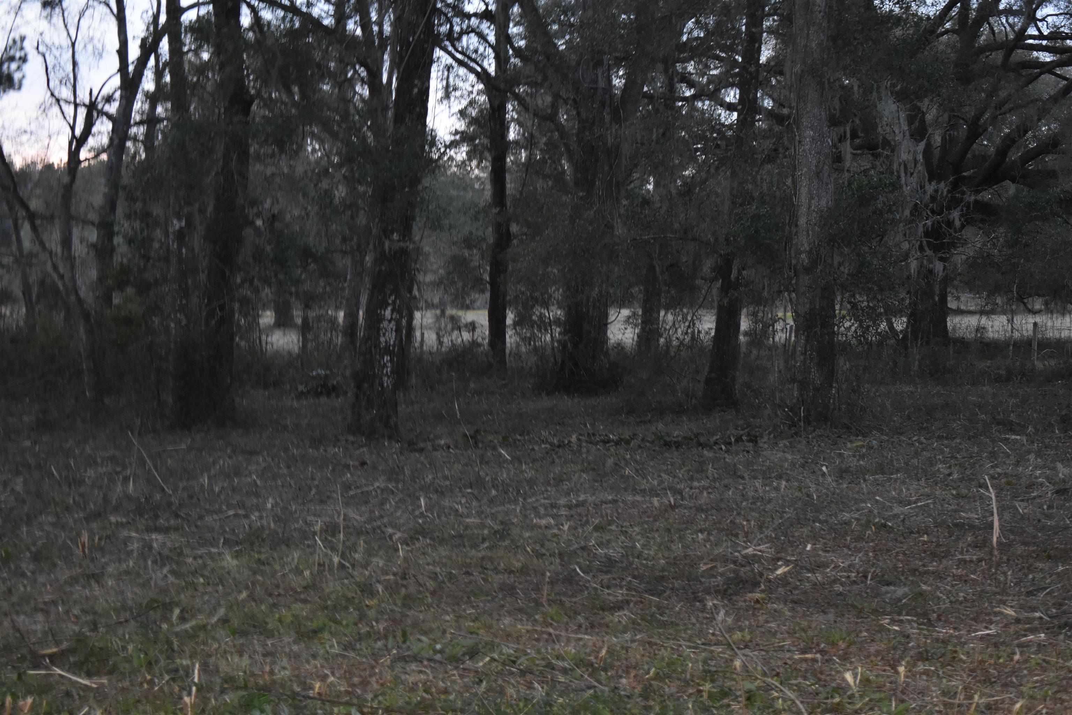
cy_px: 358
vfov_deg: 16.6
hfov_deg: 24.6
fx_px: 2456
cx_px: 536
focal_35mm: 82
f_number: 5.6
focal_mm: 55
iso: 1600
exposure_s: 1/60
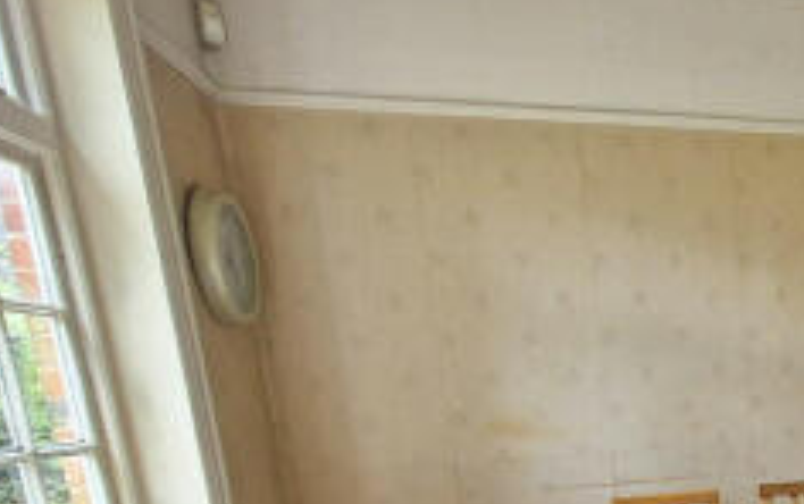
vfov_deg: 33.2
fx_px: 746
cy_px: 540
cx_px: 860
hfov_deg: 44.8
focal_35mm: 34
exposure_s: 1/100
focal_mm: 2.2
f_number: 2.2
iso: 64
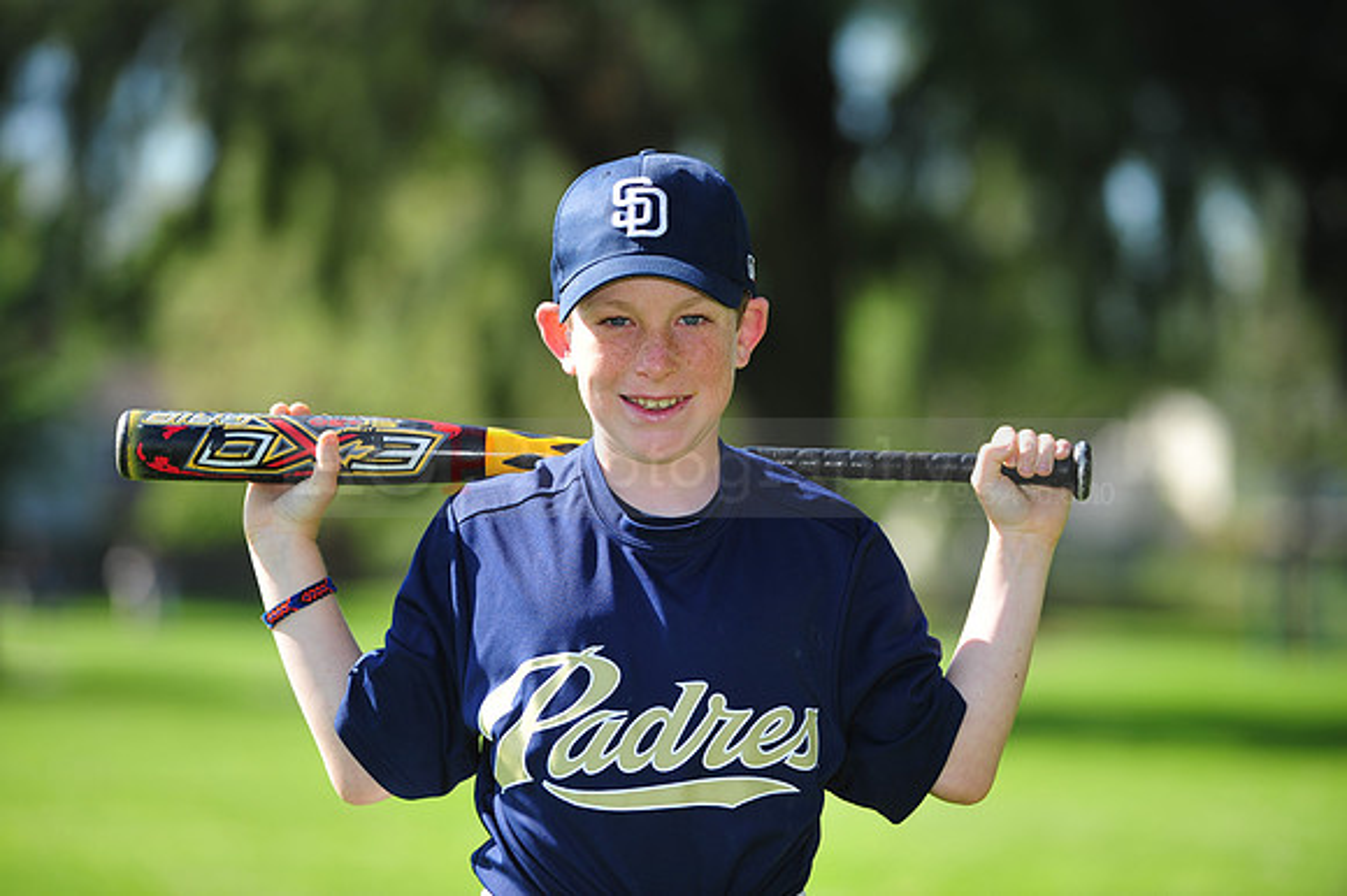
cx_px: 674
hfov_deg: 10.3
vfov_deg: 6.9
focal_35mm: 200
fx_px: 7479
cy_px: 448
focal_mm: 200
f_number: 4.5
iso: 200
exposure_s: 1/640
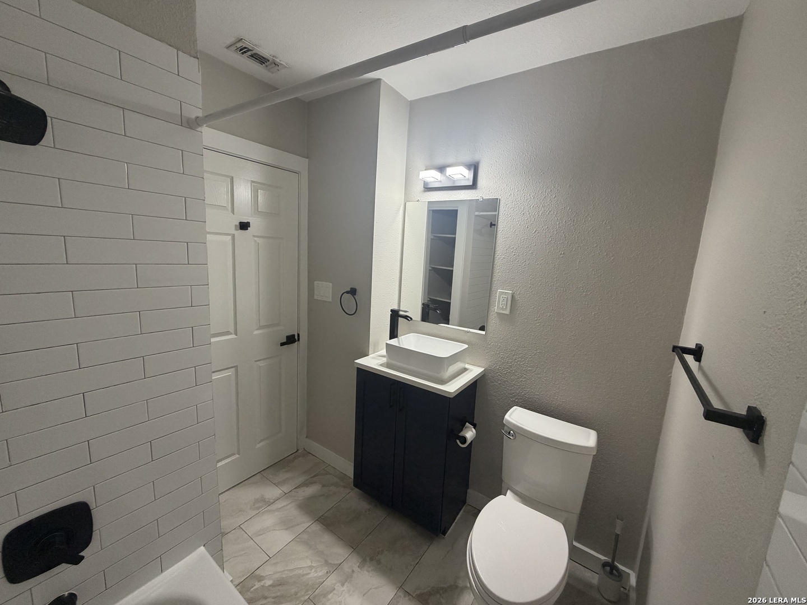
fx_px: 326
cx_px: 404
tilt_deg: -9.2
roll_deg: -3.2
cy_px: 302
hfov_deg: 102.1
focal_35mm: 14
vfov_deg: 85.7
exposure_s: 1/60
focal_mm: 2.22
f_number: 2.2
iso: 250
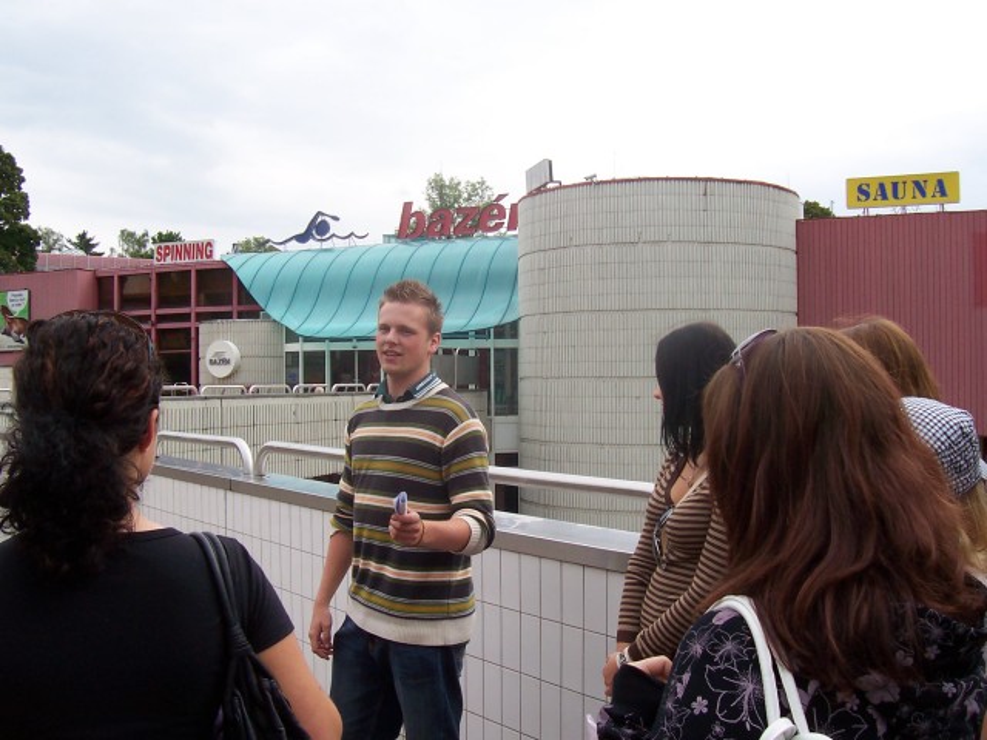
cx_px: 494
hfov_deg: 50.1
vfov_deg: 38.7
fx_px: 1055
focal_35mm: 37
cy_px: 370
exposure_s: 1/250
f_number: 5.6
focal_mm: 5.6
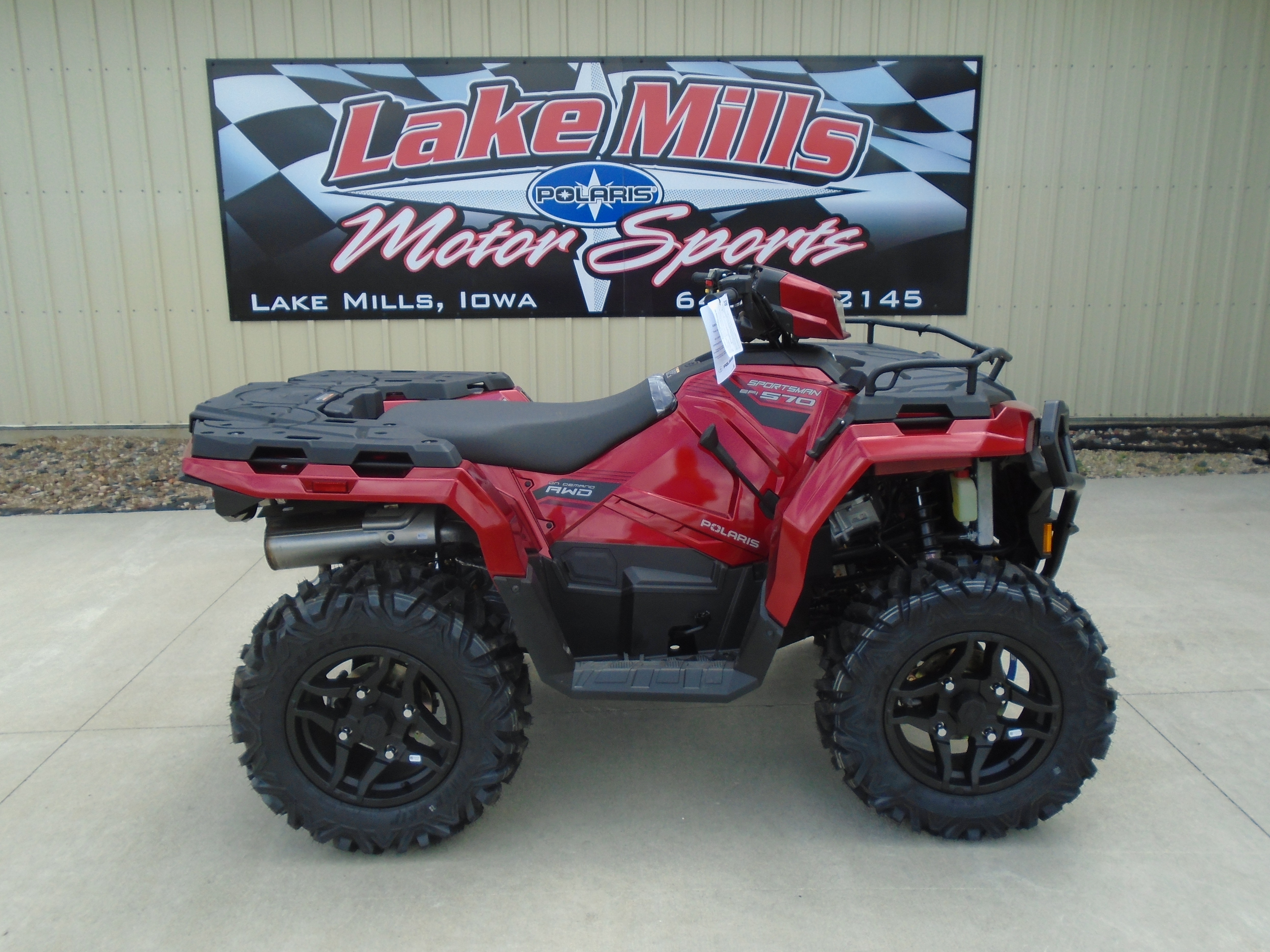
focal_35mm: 27
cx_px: 638
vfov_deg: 51.3
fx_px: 991
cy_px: 460
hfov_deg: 65.3
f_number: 3.2
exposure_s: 1/500
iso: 100
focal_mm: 4.6
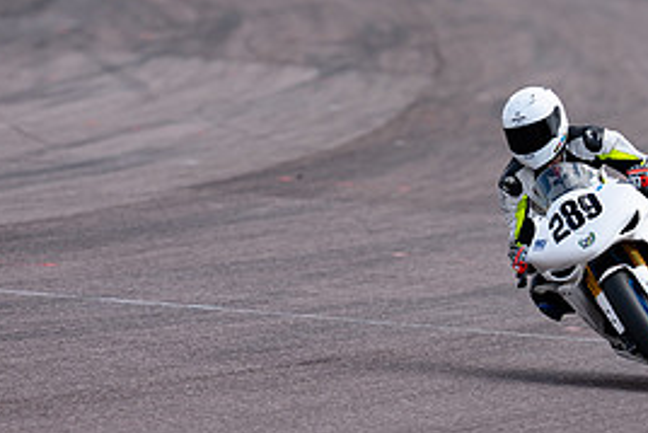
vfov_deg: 1.6
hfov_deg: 2.4
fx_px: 15596
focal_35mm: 866
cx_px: 551
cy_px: 134
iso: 200
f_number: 4.5
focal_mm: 400
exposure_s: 1/640
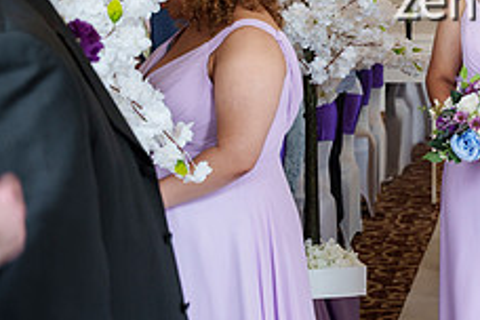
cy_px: 43
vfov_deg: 10.4
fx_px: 1747
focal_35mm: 131
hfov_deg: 15.2
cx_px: 556
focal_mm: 50
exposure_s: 1/100
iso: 400
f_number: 4
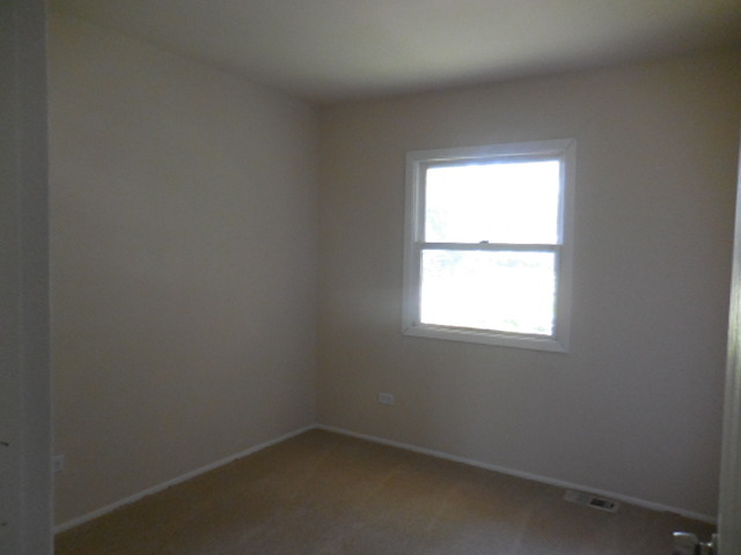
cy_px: 278
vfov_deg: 54.9
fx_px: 535
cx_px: 370
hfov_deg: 69.4
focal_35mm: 25
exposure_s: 1/30
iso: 400
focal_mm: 4.5
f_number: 3.3
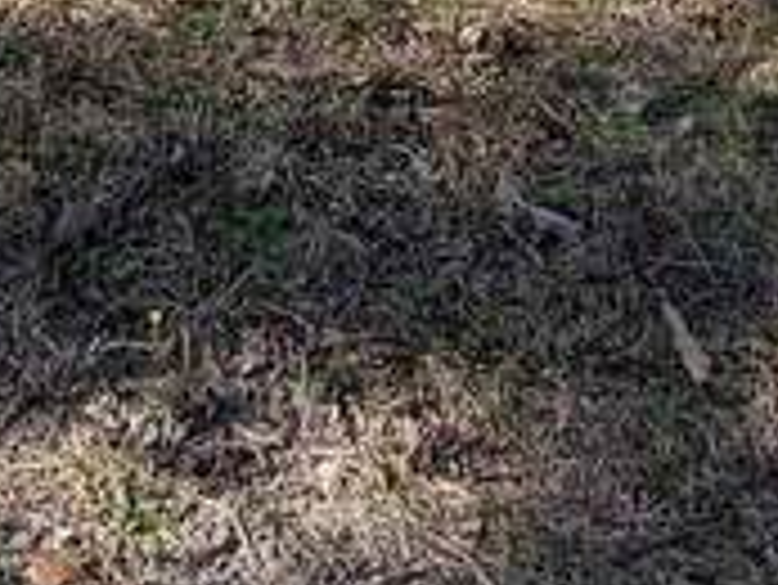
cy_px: -945
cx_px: 360
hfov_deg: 20.4
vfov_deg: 11.7
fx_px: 2159
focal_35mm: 96
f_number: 2.2
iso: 43
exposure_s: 1/726
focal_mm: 1.95
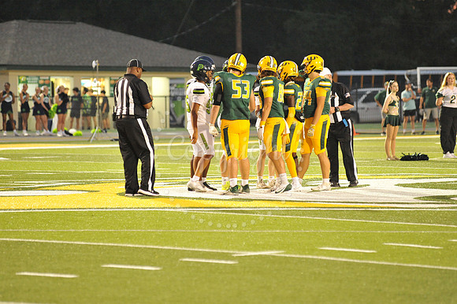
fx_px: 2537
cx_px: 228
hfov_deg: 10.3
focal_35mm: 200
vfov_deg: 6.9
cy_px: 152
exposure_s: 1/200
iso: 6400
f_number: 4
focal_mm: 200
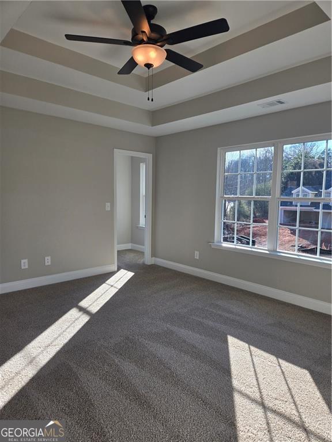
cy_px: 221
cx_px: 166
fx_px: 294
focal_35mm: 23
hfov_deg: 58.9
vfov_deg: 73.9
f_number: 1.8
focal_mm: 5.4
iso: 25
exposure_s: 1/285
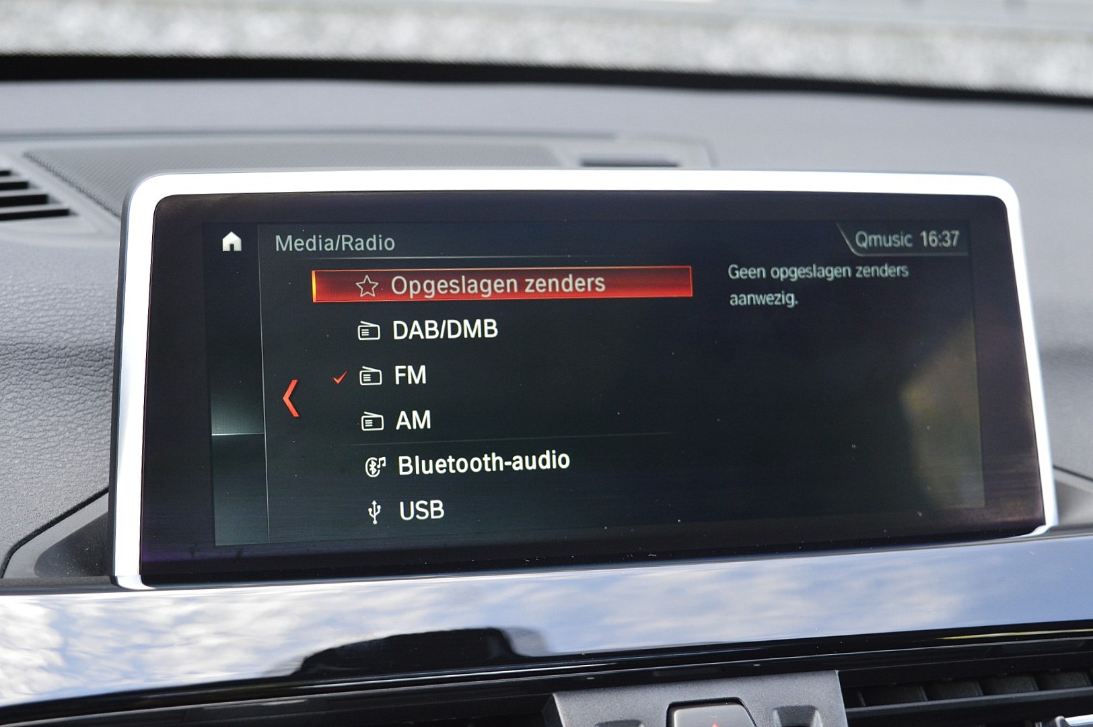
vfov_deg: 22.6
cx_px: 546
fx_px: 1820
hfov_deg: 33.4
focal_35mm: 60
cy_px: 364
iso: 800
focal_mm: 40
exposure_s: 1/60
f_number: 6.3
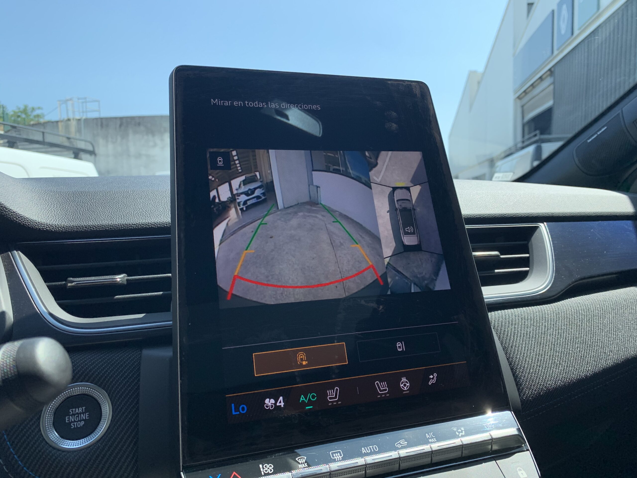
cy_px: 239
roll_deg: +0.1
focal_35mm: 26
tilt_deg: -4.6
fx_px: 478
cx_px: 318
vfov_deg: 53.1
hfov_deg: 67.3
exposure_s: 1/701
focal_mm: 4.25
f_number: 1.8
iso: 25
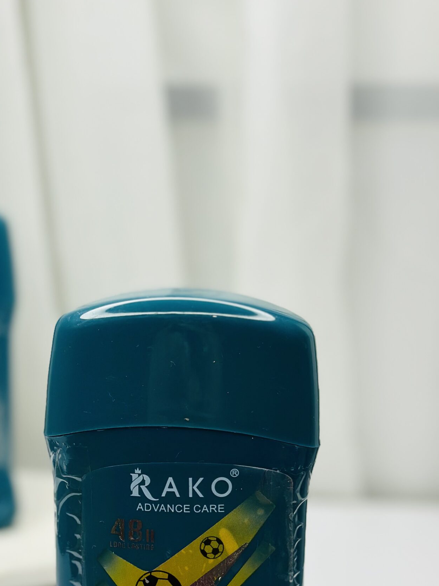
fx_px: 1252
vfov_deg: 26.1
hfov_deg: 19.8
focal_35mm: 74
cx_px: 112
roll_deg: -0.3
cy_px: 415
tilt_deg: -15.9
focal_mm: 6.86
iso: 80
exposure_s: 1/333
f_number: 1.78
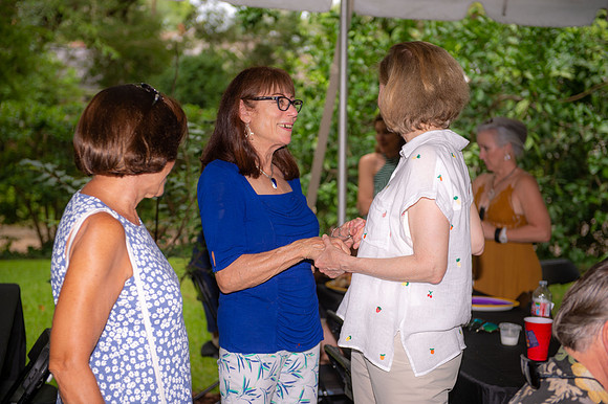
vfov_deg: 21.9
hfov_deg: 32.4
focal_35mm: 62
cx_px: 304
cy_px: 202
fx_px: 1046
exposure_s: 1/60
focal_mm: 62
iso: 64
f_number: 3.5
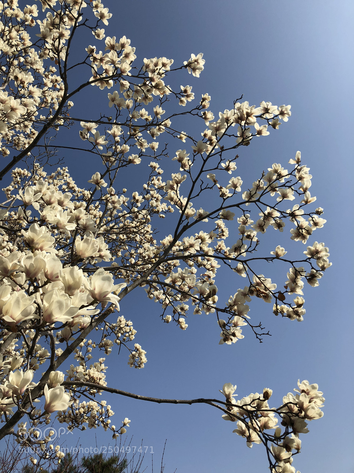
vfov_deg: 63.4
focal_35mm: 28
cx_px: 177
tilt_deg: +48.4
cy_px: 236
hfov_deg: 49.7
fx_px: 382
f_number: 1.8
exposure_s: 1/3003
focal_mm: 4
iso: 25
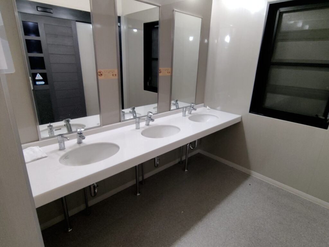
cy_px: 124
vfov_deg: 89.9
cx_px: 164
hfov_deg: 106.2
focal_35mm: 13
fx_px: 124
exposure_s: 1/50
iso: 1767
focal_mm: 2.16
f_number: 2.2
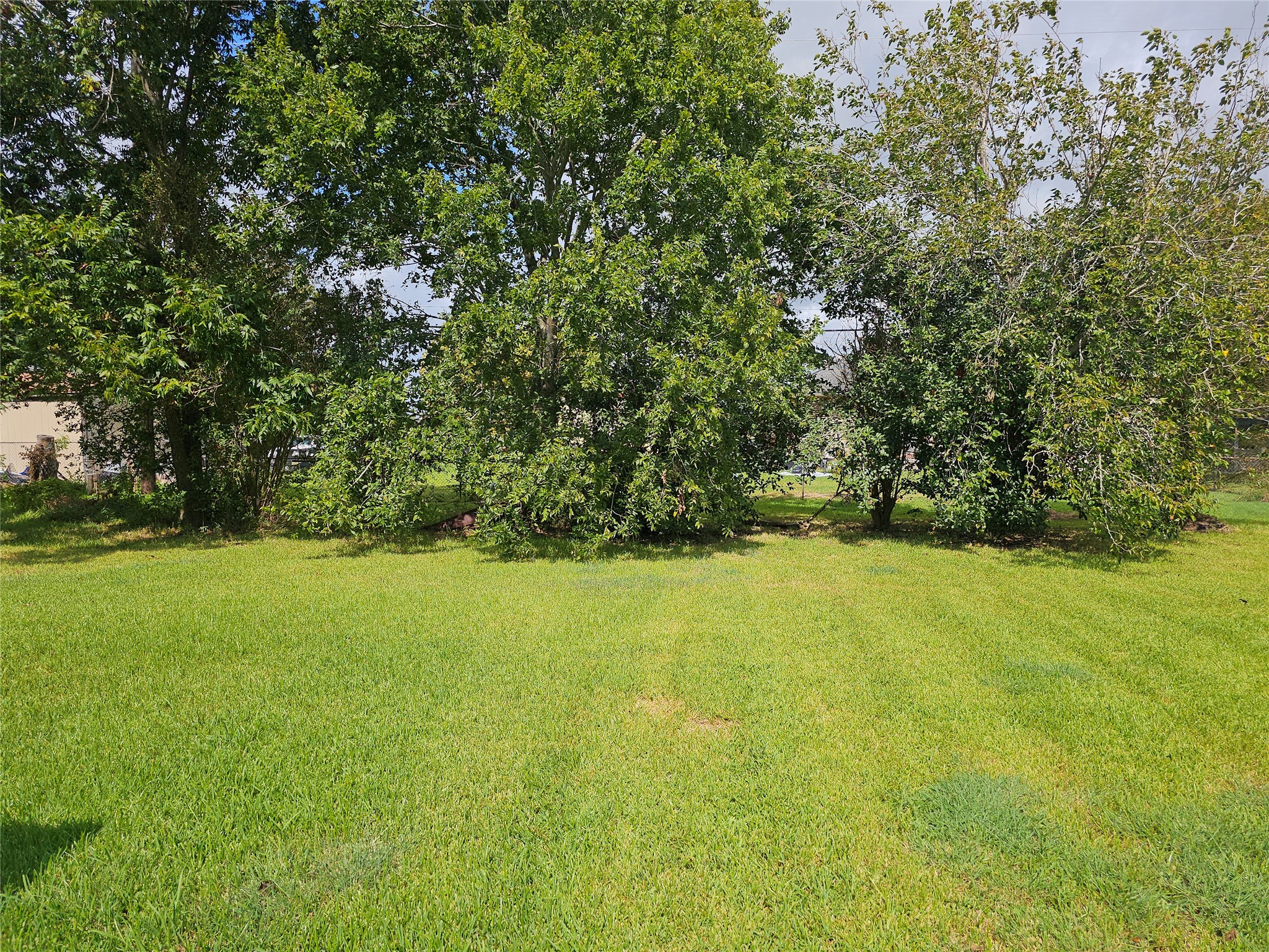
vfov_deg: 58.9
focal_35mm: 23
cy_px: 476
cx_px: 634
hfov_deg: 73.9
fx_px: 843
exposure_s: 1/963
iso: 10
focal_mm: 6.3
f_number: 1.7
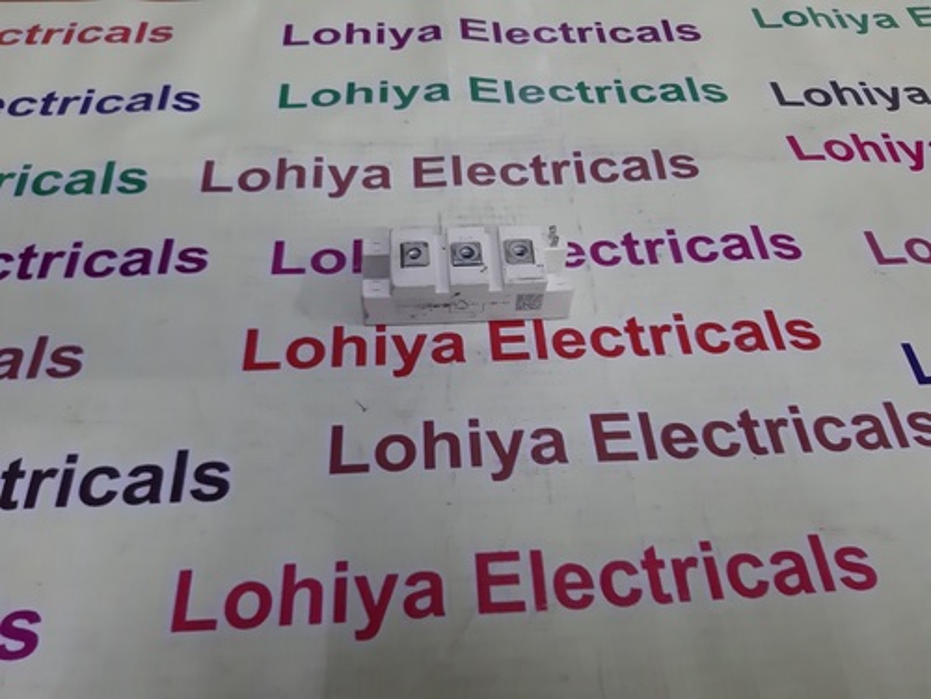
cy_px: 350
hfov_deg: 65.3
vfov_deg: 51.4
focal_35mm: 27
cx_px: 466
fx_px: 726
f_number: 1.7
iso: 400
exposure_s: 1/33
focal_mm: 3.93
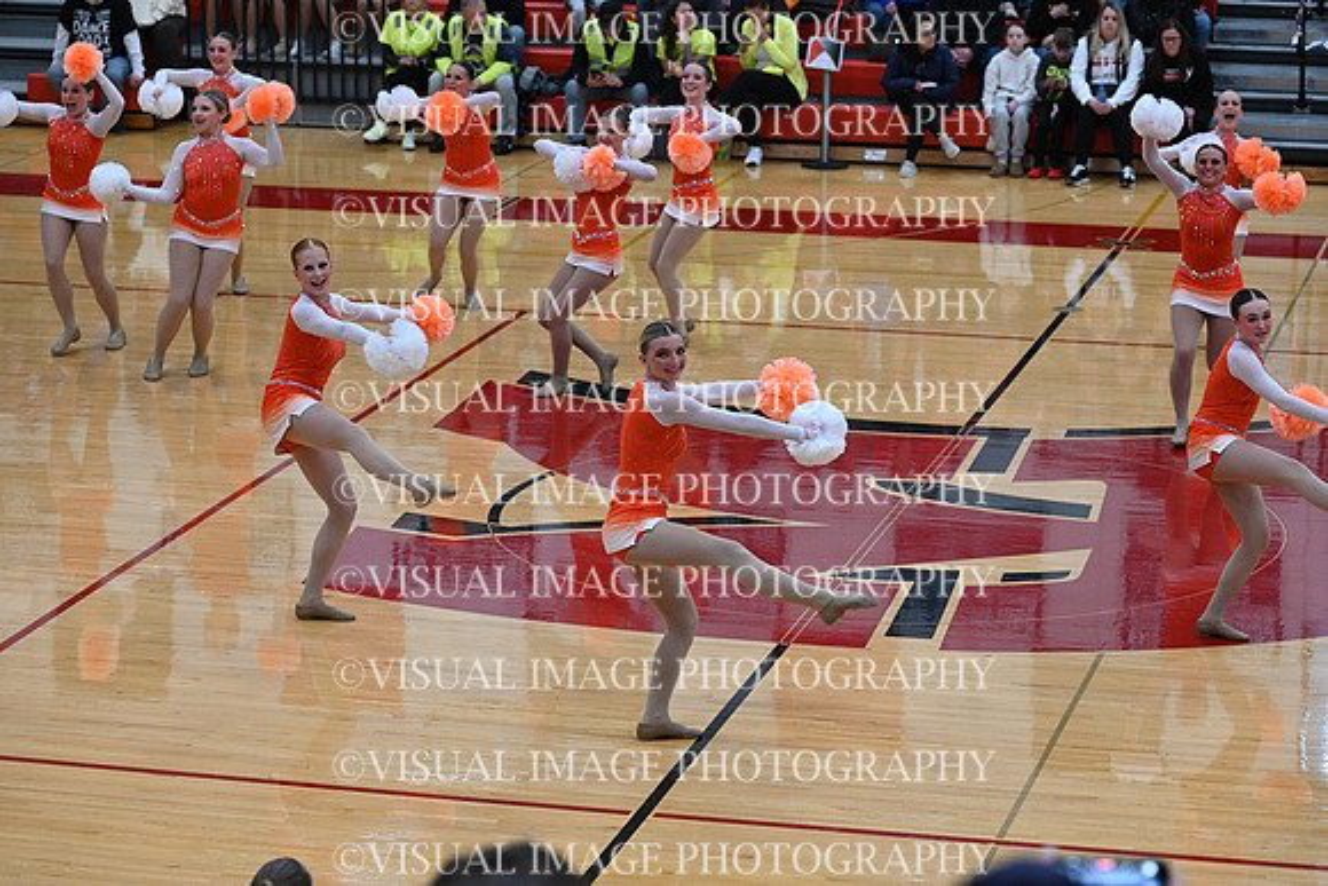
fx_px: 3874
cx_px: 664
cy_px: 443
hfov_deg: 19.5
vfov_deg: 13.0
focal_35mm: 105
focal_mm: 105
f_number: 4
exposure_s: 1/400
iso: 4000
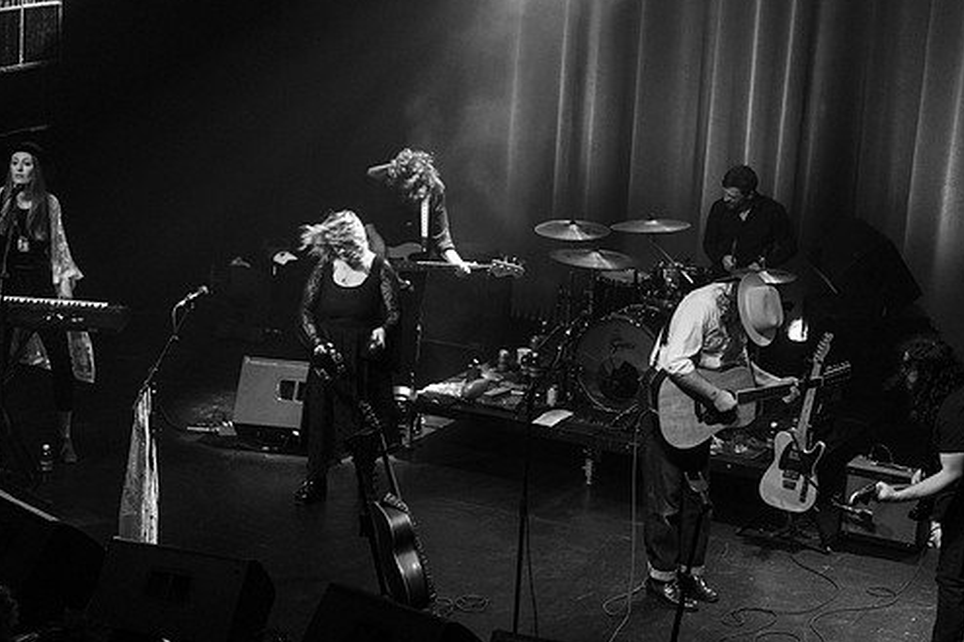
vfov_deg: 15.2
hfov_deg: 22.6
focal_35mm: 90
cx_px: 602
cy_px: 288
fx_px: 2409
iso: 2500
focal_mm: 66
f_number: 3.2
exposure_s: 1/160
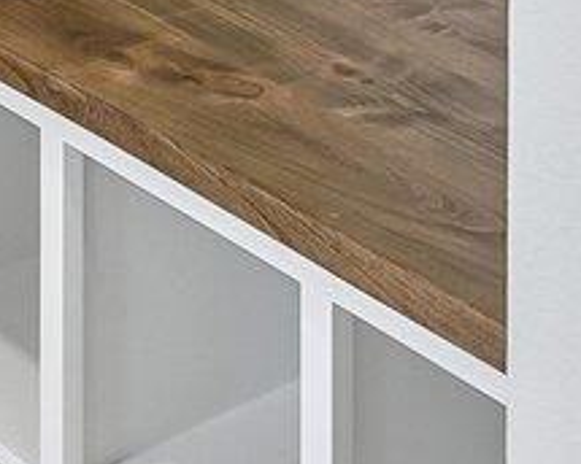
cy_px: -821
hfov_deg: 15.1
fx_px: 2149
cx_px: 603
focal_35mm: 125
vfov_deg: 10.0
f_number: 8
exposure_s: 1/25
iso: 400
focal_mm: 14
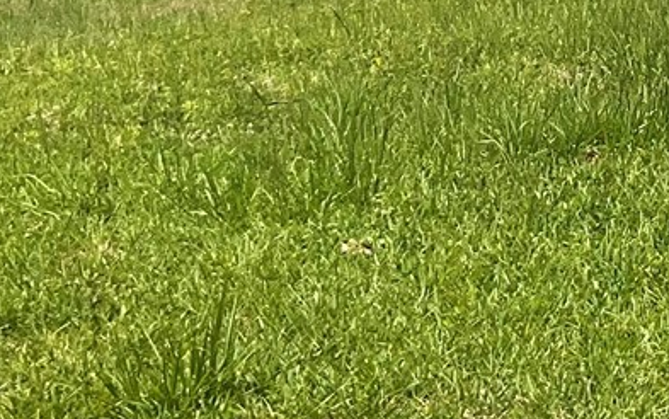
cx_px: 933
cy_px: -211
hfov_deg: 15.7
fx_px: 2280
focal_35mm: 125
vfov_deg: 10.2
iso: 16
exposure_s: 1/2320
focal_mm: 3
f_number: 1.8
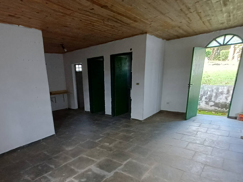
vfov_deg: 59.6
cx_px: 88
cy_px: 122
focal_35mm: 22
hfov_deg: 74.8
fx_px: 154
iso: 200
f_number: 2.2
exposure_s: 1/40
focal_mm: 1.64
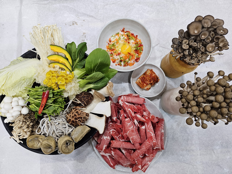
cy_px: 87
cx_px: 116
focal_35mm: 23
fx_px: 154
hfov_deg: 73.9
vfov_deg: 58.9
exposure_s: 1/120
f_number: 1.7
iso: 100
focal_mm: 6.3
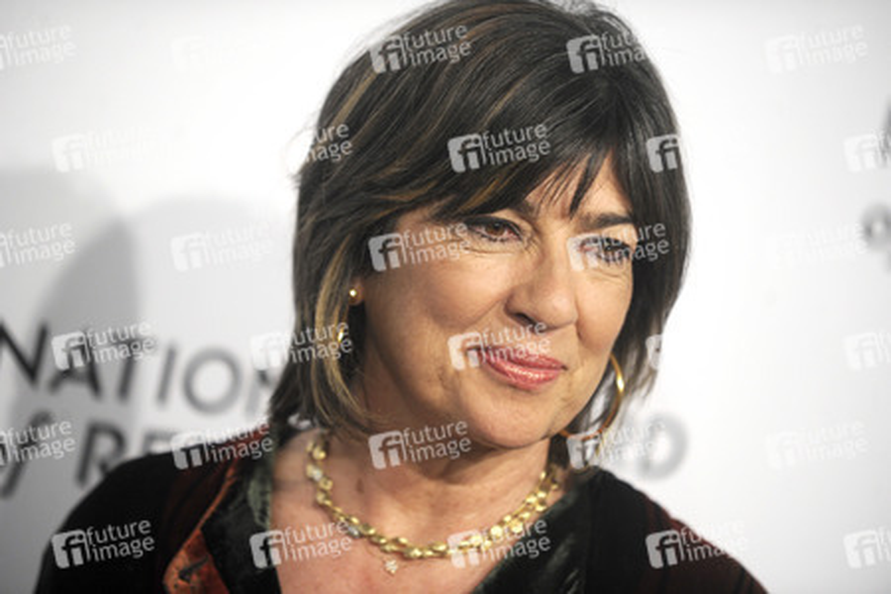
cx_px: 446
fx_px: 4331
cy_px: 297
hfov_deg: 11.7
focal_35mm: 175
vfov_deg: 7.8
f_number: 3.5
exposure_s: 1/200
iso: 1600
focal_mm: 175
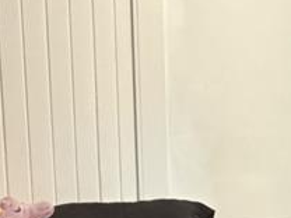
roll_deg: -1.0
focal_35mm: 69
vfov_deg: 21.1
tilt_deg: -8.7
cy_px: 170
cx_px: 333
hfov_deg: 25.7
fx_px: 580
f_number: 2.2
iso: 1250
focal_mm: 2.22
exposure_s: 1/40
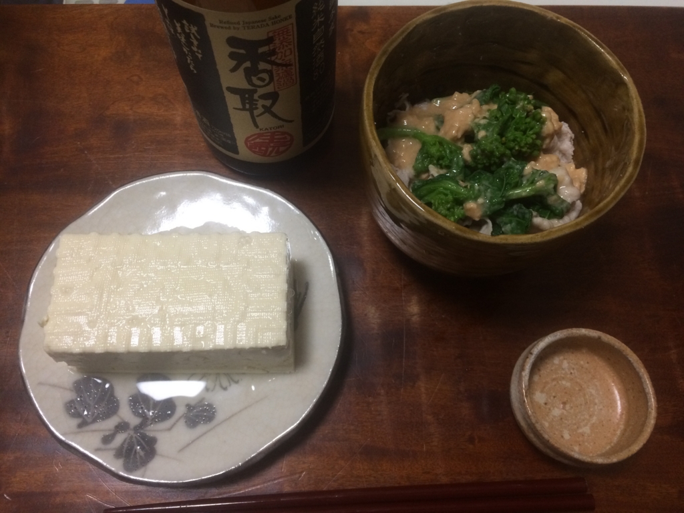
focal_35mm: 29
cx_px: 342
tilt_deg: -67.1
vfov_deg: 48.2
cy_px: 256
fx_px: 573
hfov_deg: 61.7
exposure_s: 1/30
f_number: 2.2
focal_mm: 4.15
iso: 125
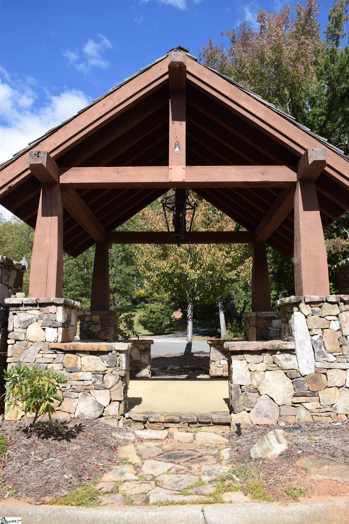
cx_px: 174
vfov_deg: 67.4
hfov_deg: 47.9
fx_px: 392
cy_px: 262
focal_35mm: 27
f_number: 8
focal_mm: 18
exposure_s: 1/250
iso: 100
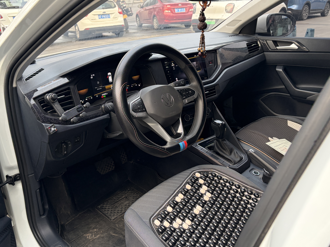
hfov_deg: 60.0
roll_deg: +2.4
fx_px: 286
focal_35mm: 30
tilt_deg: -23.9
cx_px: 160
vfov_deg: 46.8
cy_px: 118
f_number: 1.6
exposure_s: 1/140
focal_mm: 5.96
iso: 125
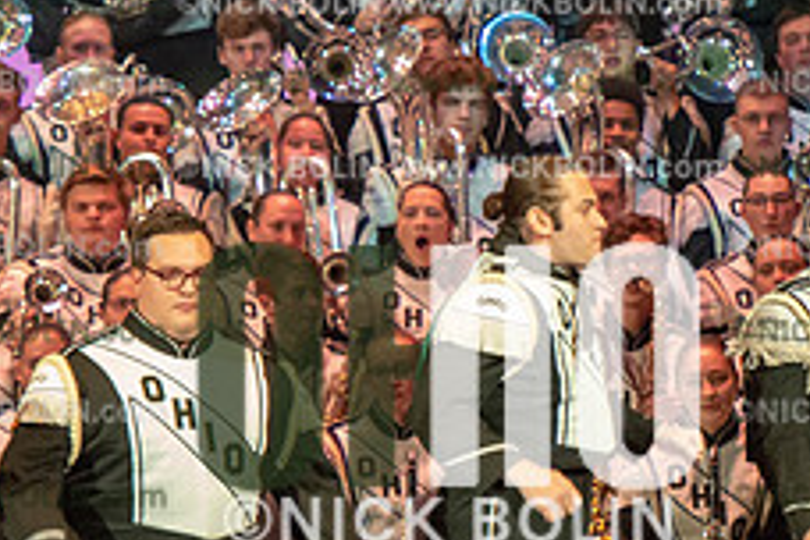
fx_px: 13139
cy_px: 412
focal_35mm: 584
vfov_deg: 2.4
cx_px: 448
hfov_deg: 3.5
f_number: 5.6
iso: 8000
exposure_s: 1/200
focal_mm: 230
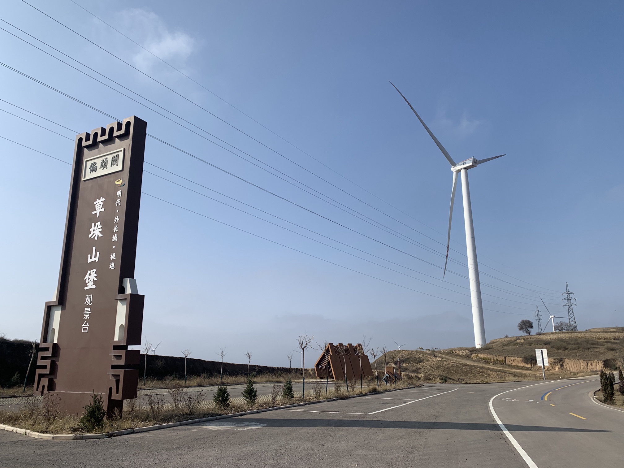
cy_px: 234
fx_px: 469
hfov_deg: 67.3
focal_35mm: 26
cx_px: 312
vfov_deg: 53.1
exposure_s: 1/3937
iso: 25
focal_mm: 4.25
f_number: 1.8
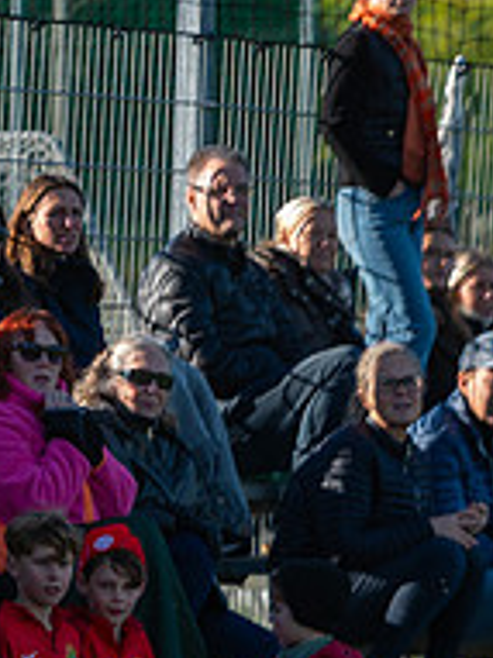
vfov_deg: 3.3
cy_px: 658
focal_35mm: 603
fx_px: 11463
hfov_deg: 2.5
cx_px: 758
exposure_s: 1/1600
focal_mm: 200
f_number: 3.2
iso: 280
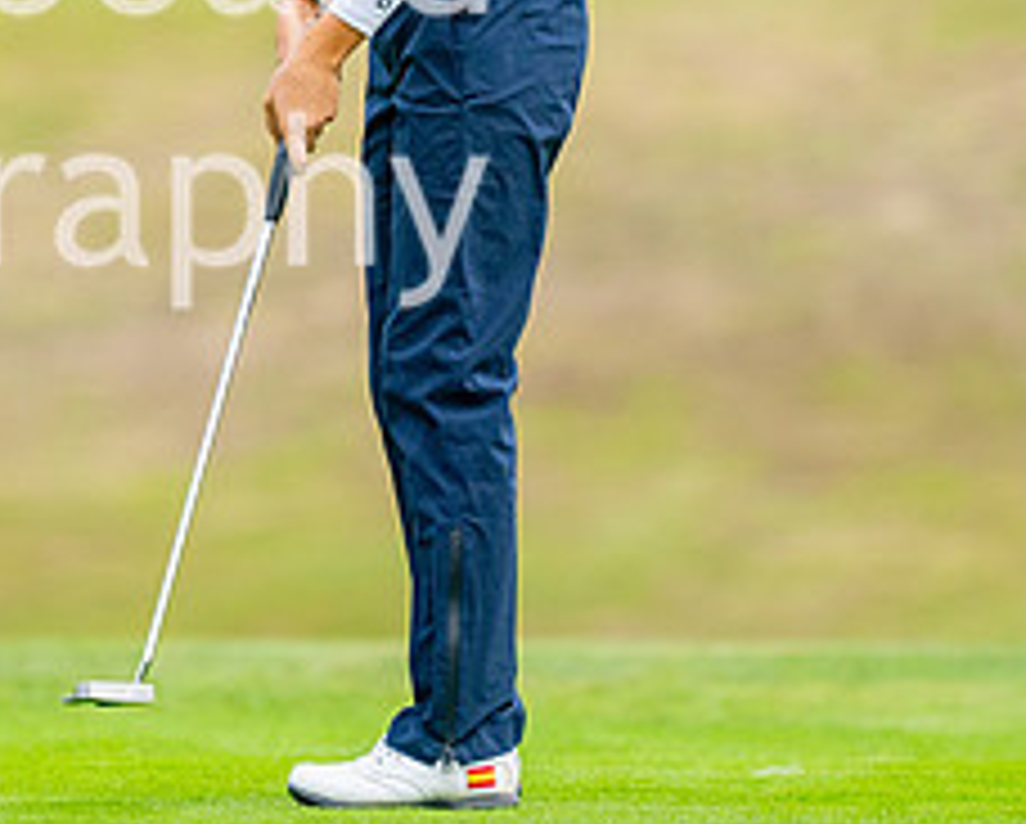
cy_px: -18
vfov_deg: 1.4
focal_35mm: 1073
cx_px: -81
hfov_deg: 1.8
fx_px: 32624
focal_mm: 300
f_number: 4.5
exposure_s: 1/2000
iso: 400
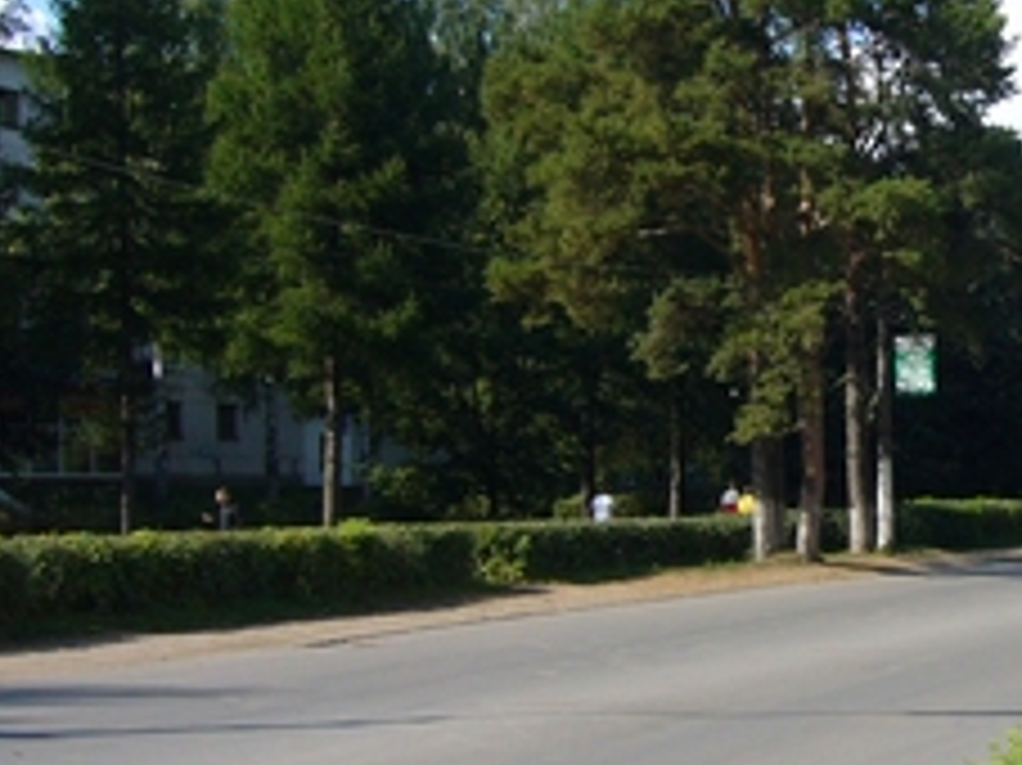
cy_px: 340
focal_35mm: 77
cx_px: 972
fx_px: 2272
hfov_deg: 24.4
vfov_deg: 19.1
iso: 100
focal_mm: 5.8
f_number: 5.6
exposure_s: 1/400
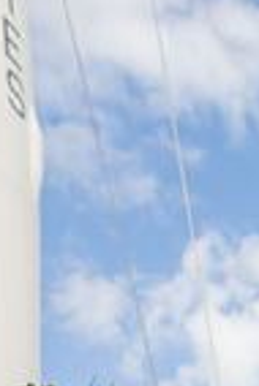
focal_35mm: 108
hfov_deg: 11.4
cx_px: 529
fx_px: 1163
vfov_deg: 12.2
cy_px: 1063
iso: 100
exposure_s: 1/1000
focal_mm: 16
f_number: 5
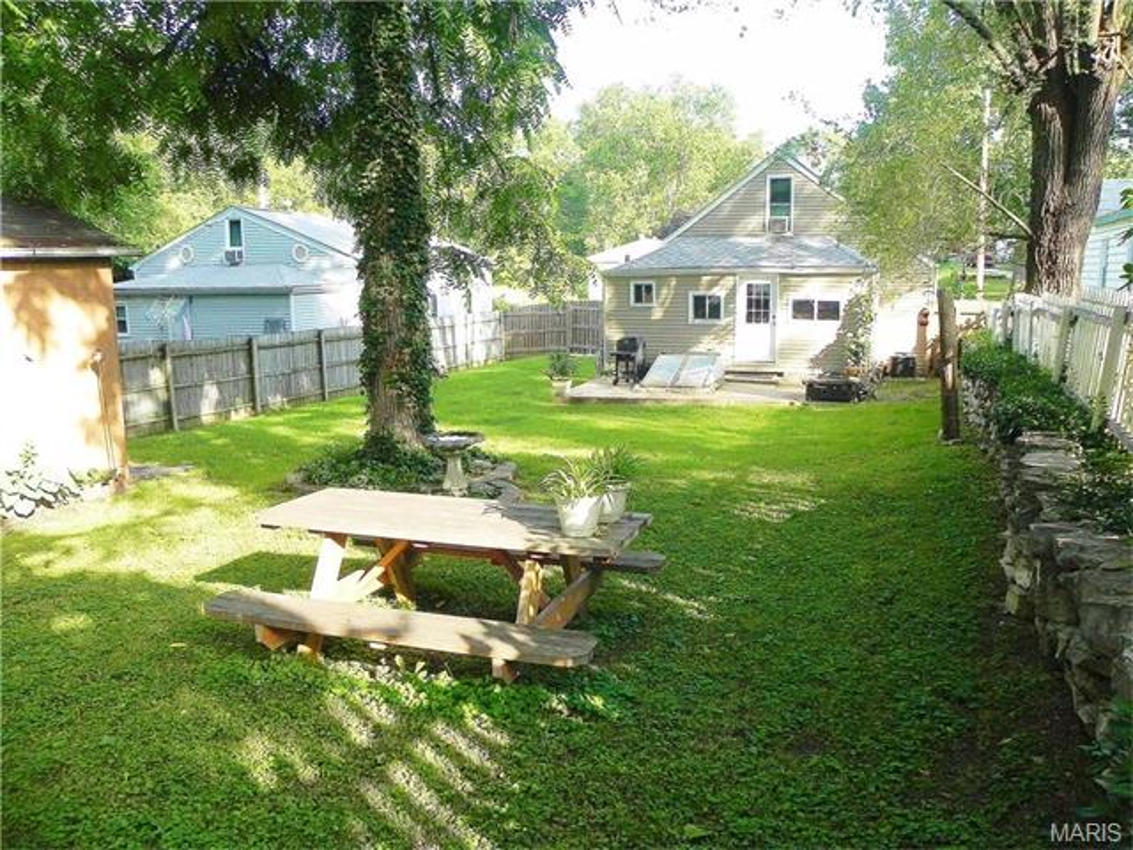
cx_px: 566
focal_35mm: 26
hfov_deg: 67.3
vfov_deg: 53.1
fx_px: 851
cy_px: 425
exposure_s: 1/266
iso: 160
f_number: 3.5
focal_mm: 4.6
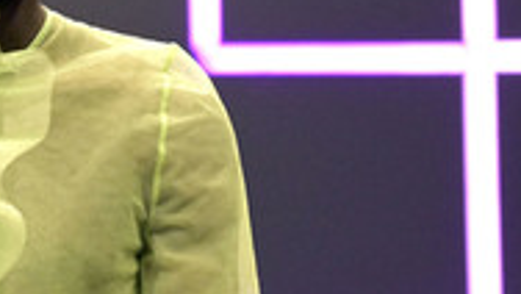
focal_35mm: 440
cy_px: 67
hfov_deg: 4.9
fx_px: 6082
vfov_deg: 2.8
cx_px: -40
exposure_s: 1/640
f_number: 5.6
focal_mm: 175
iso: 8000
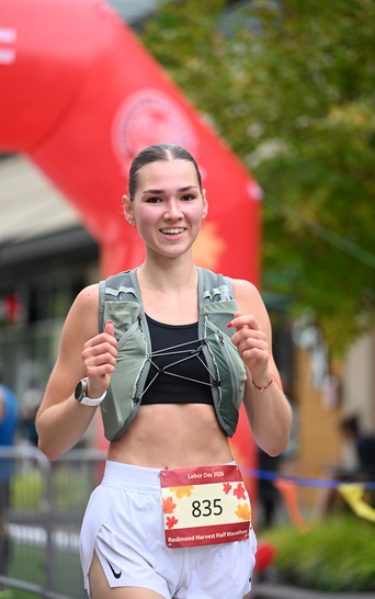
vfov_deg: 17.7
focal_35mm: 118
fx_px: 1926
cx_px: 176
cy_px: 300
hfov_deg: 11.1
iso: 640
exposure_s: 1/2000
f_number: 2.8
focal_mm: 115
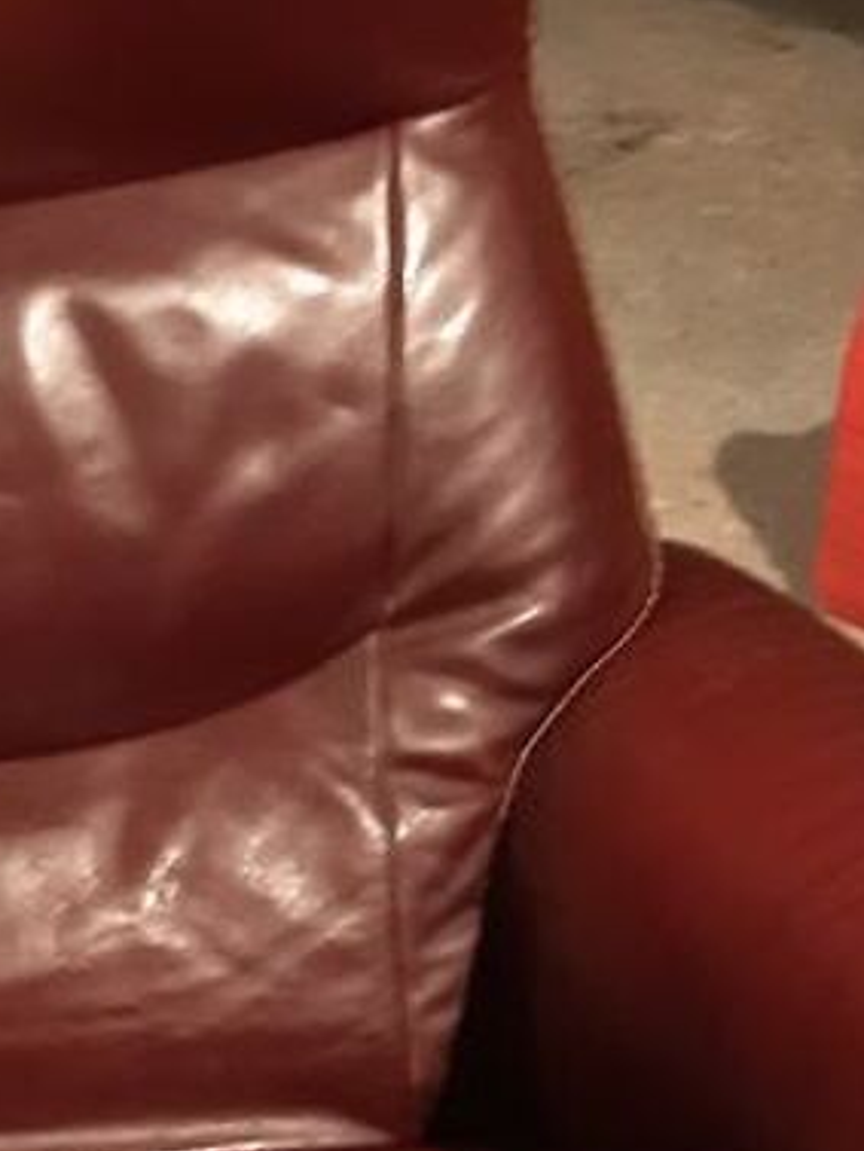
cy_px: 838
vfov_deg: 21.2
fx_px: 3060
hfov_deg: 15.9
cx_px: 110
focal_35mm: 92
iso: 500
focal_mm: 3.92
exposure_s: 1/10
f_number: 1.7
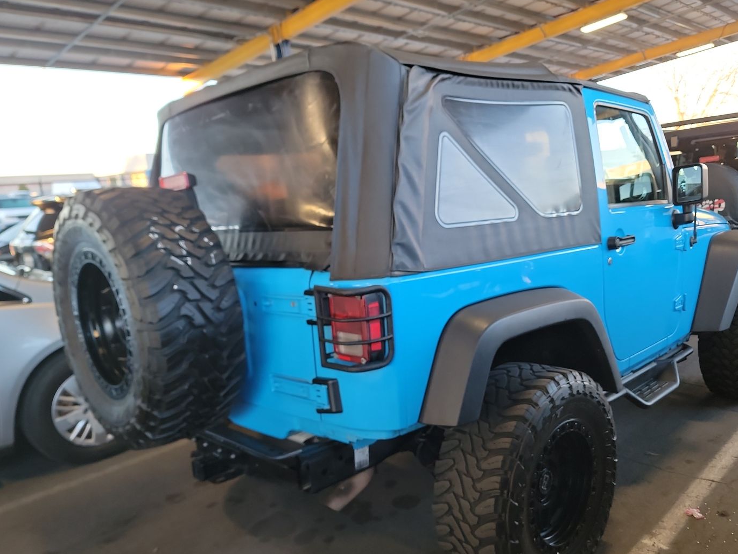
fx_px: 597
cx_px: 395
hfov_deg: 63.4
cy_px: 320
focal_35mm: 28
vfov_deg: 49.6
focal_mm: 6.7
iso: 371
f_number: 1.8
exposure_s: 1/59
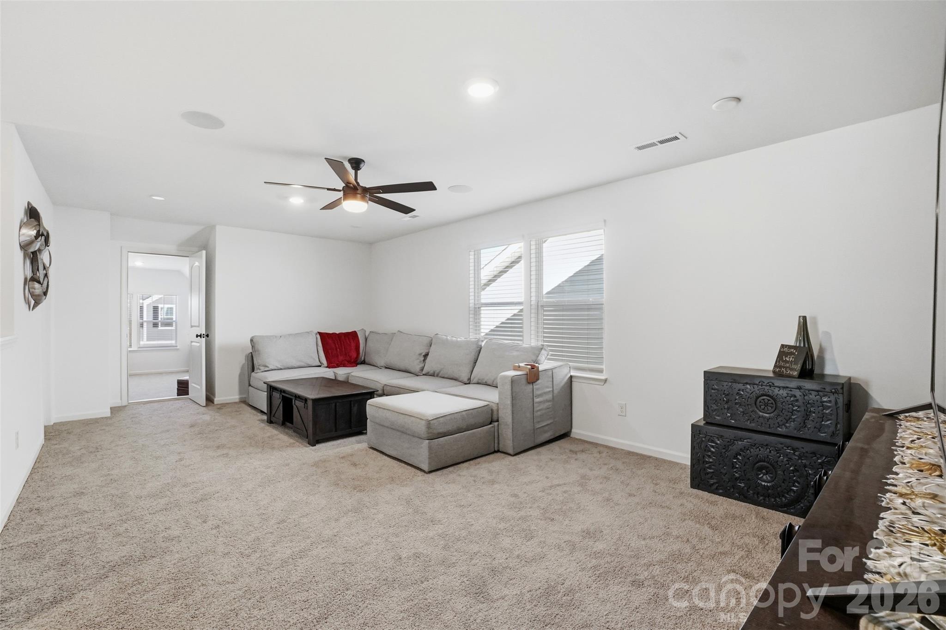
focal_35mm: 15
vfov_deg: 77.3
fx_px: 394
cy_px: 315
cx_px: 473
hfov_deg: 100.4
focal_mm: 10
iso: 800
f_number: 8
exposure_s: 1/10
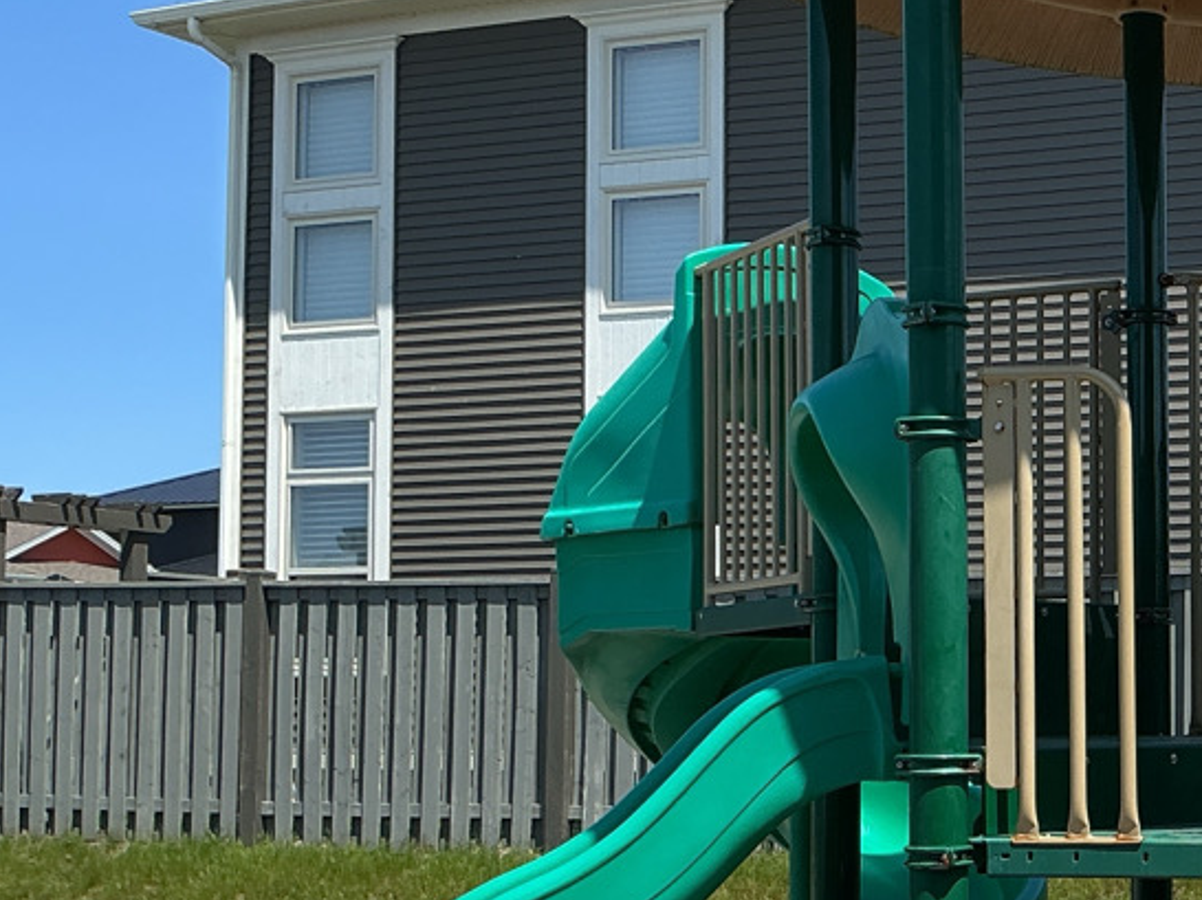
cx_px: 1297
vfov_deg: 21.5
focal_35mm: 68
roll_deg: +1.1
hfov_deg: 26.5
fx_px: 2360
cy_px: 607
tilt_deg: +3.6
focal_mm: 3
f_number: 1.8
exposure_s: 1/1342
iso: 25
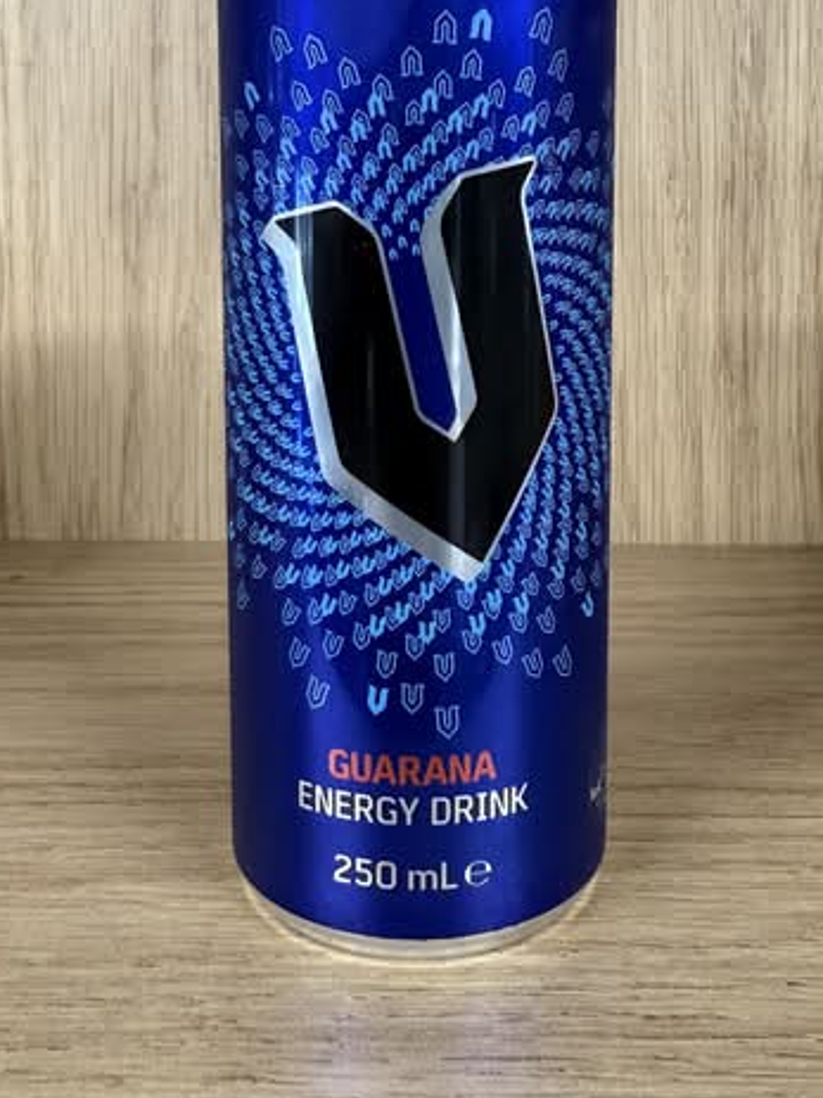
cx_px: 434
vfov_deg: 48.2
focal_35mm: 38
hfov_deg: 37.7
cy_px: 366
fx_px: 1205
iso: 160
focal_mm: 2.22
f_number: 2.2
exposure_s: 1/50
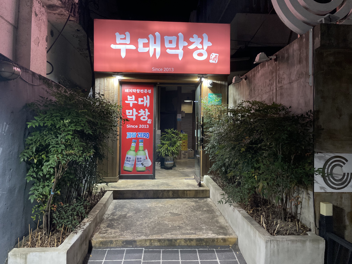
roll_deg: -0.4
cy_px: 132
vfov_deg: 53.1
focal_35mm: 26
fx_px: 264
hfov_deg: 67.3
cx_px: 176
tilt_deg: +0.4
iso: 100
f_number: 1.6
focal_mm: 4.2
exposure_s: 1/120
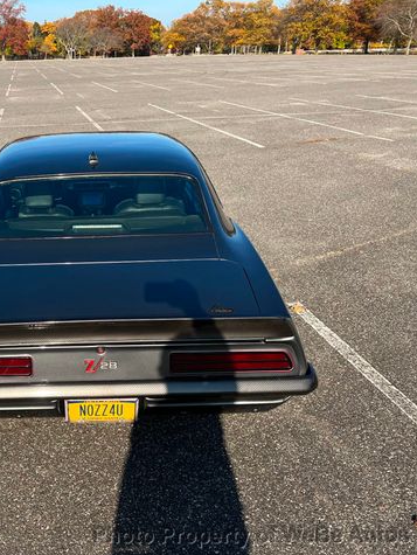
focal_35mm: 35
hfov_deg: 39.0
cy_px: 279
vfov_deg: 52.6
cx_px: 75
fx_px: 561
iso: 50
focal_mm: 5.7
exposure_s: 1/2353
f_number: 1.5
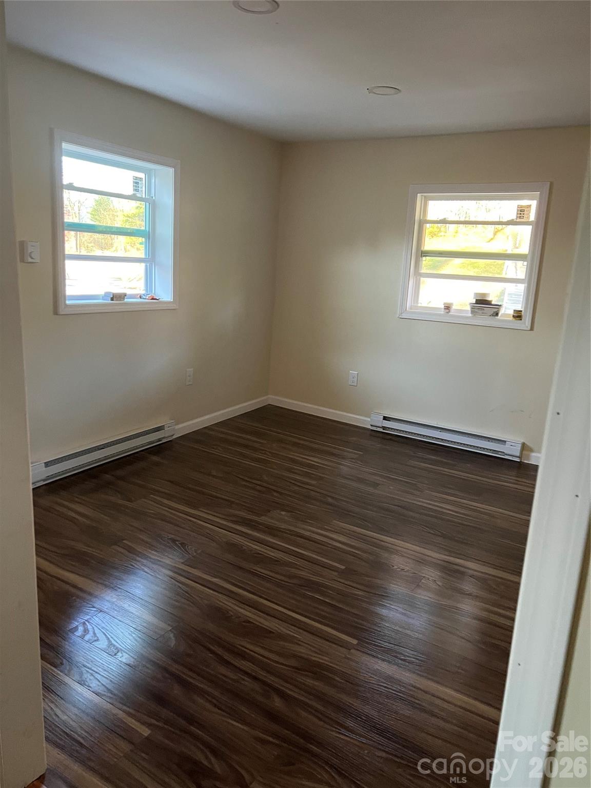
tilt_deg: -11.8
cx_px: 296
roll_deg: -3.2
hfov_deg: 53.1
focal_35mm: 26
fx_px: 592
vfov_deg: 67.3
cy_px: 394
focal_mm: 5.7
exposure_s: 1/60
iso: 320
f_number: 1.5
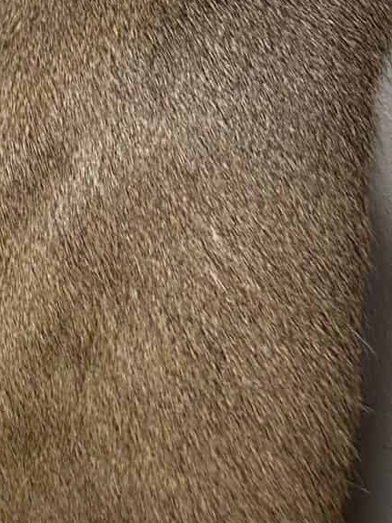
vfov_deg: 14.2
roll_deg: -0.7
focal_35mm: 107
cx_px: -396
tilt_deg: -8.3
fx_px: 1614
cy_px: -631
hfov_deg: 12.2
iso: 200
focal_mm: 6.86
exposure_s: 1/60
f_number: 1.78
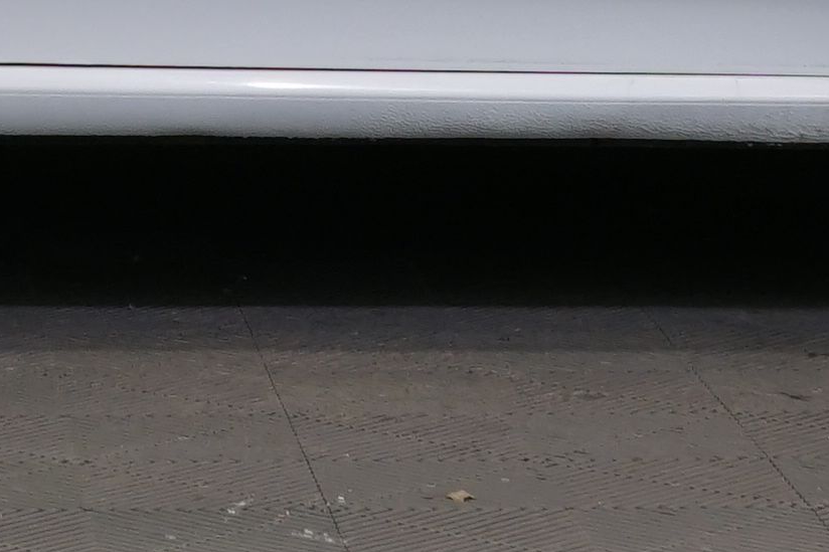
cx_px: -143
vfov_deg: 5.8
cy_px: -515
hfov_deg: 8.7
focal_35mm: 233
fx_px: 5364
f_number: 6.3
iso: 400
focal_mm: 32
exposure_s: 1/40
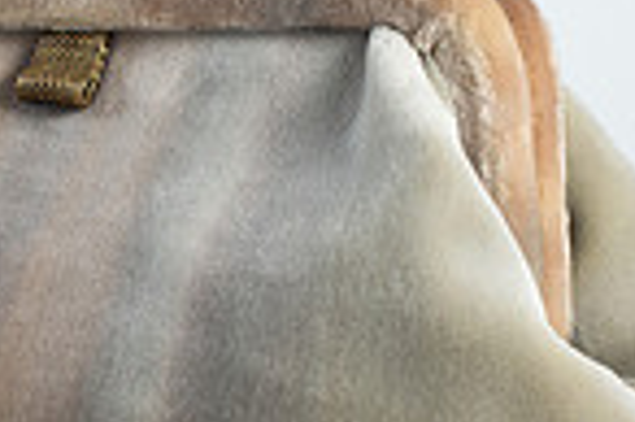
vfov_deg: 6.9
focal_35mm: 199
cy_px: 259
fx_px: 3506
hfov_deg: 10.3
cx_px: 239
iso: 200
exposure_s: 1/200
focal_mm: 50
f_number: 6.3
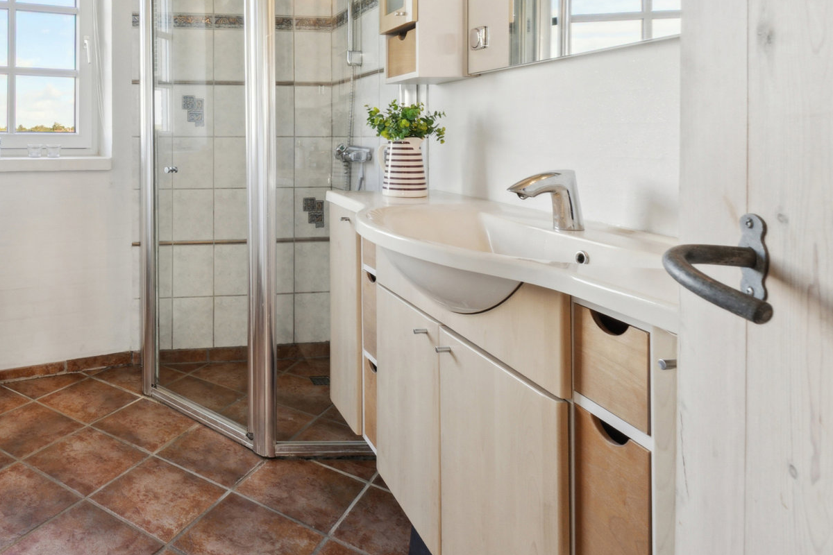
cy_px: 142
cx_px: 171
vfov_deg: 47.4
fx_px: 607
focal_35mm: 26
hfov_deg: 63.2
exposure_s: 1/30
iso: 200
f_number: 8
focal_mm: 10.5
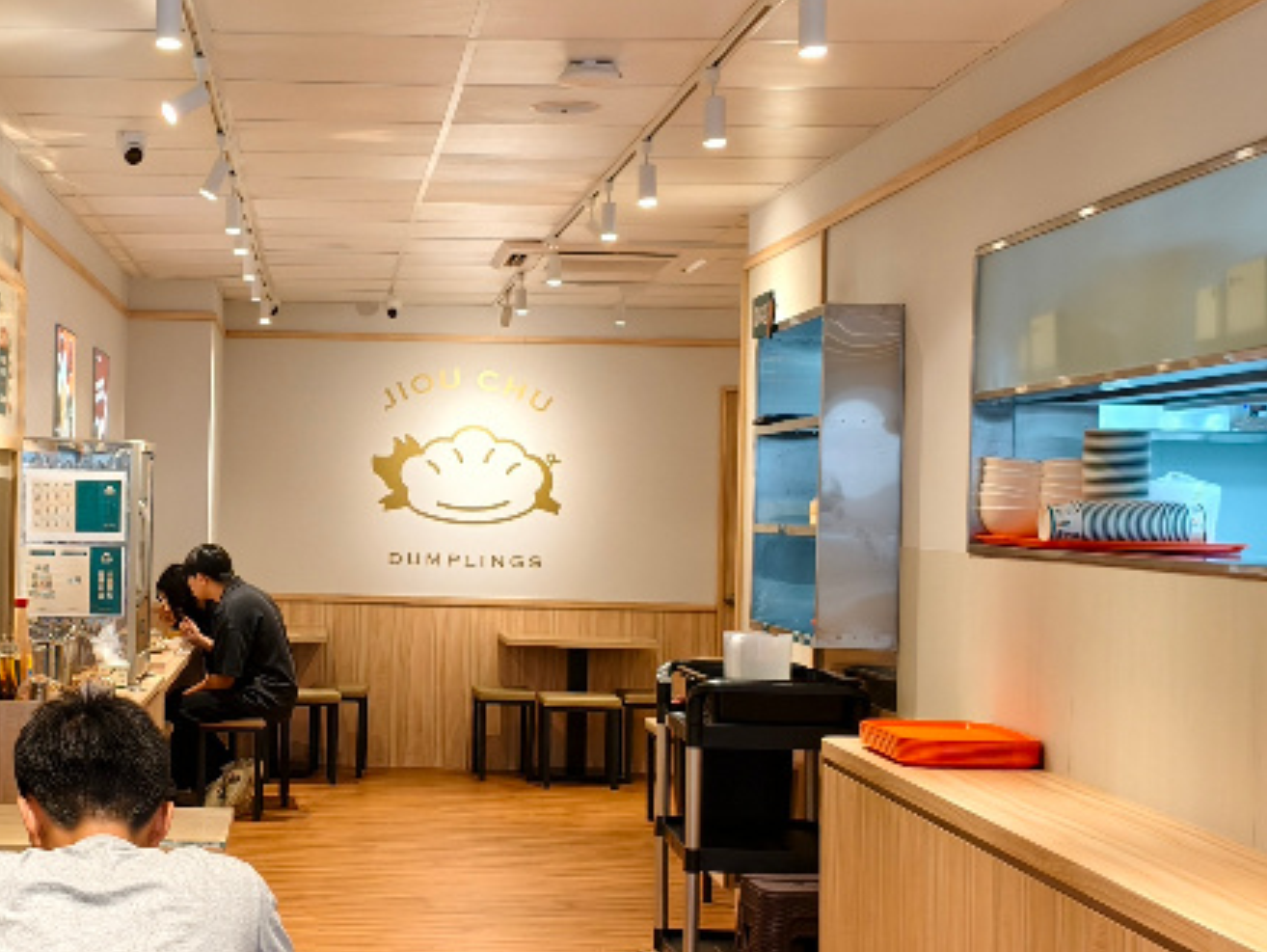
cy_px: 506
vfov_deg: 23.3
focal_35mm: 63
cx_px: 318
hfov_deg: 30.2
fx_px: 2307
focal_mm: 6.54
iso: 299
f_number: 1.57
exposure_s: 1/120
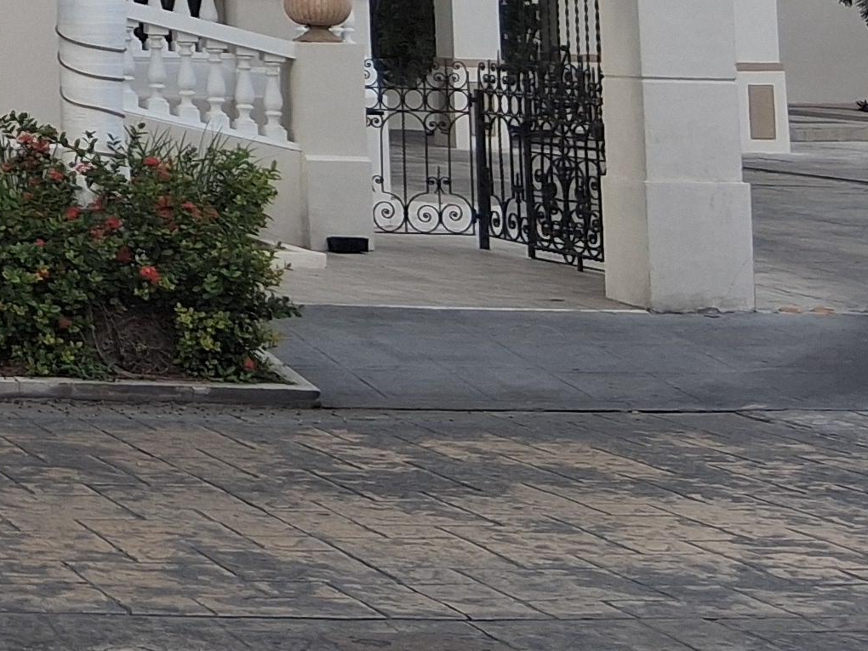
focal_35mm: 104
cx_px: -586
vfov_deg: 13.3
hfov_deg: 16.5
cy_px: -387
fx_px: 2608
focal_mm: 3.98
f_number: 1.8
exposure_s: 1/120
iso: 25
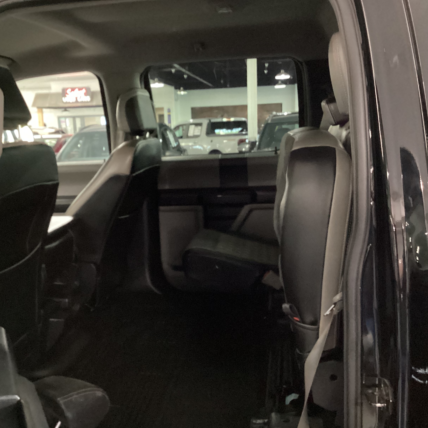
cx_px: 186
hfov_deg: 44.8
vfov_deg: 44.9
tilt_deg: -11.8
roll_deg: +2.1
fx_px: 518
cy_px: 216
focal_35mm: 37
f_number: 2.4
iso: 800
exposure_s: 1/17
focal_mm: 3.3
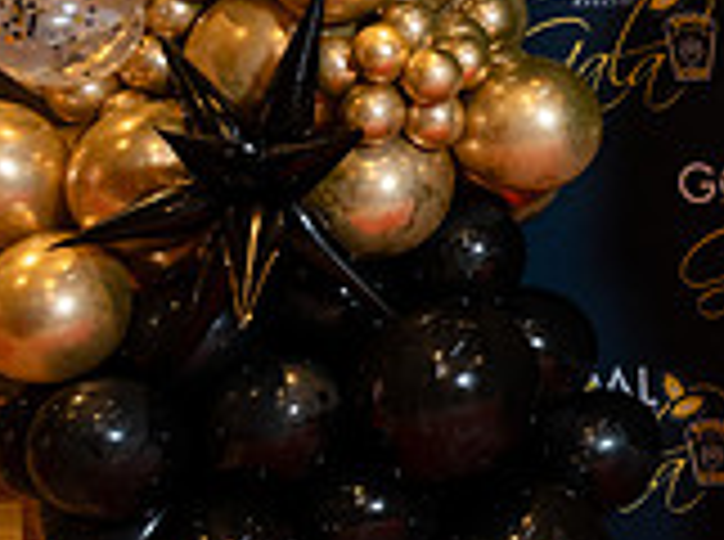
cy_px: 38
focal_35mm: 108
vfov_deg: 13.5
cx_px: 1187
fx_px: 2254
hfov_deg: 16.2
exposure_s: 1/200
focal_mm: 30.5
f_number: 3.2
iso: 1600
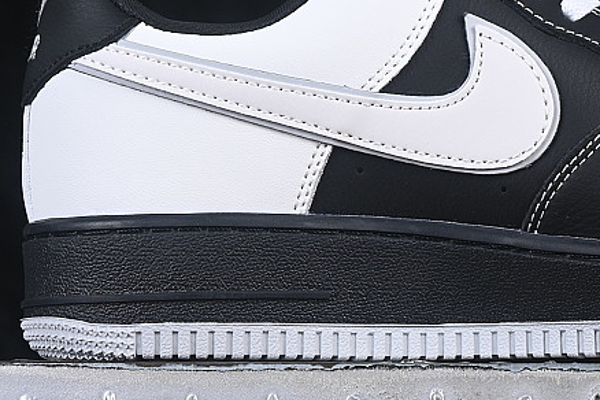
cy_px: 55
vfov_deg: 7.4
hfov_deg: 11.1
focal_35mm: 185
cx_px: 525
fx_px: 3083
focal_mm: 50
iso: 160
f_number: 7.1
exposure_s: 1/60
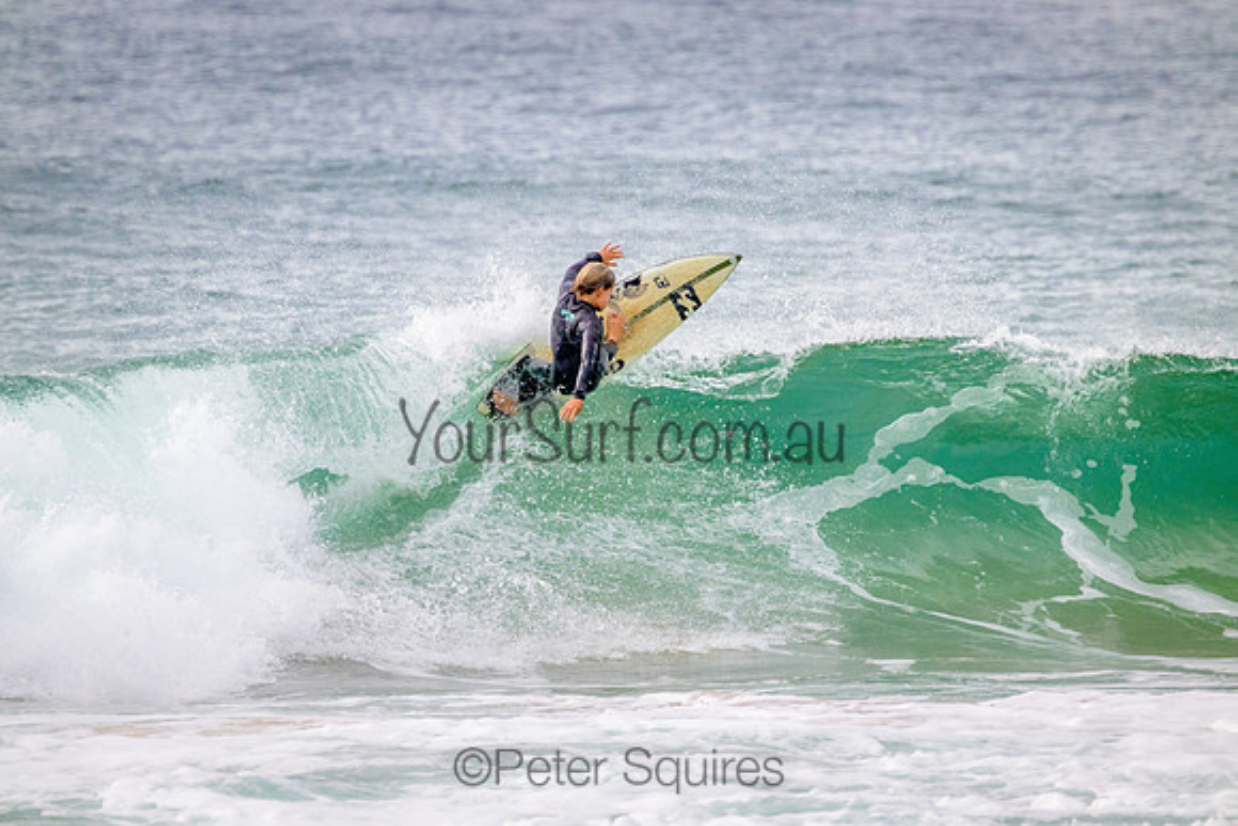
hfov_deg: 2.6
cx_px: 619
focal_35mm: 800
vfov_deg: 1.7
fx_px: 27516
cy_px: 413
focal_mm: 800
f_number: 11
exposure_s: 1/2000
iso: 1800
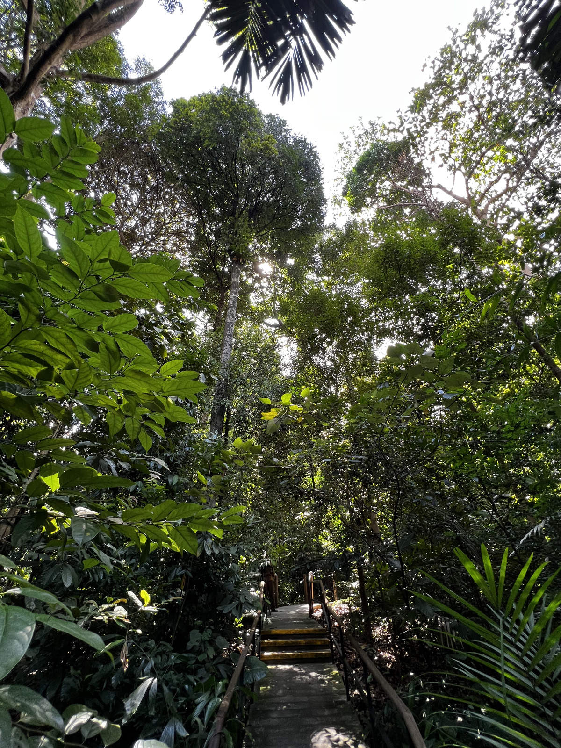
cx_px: 280
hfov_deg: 89.9
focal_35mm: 13
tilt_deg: +39.3
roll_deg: +2.7
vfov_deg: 106.2
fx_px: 281
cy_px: 374
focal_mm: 1.57
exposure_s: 1/99
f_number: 1.8
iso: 80
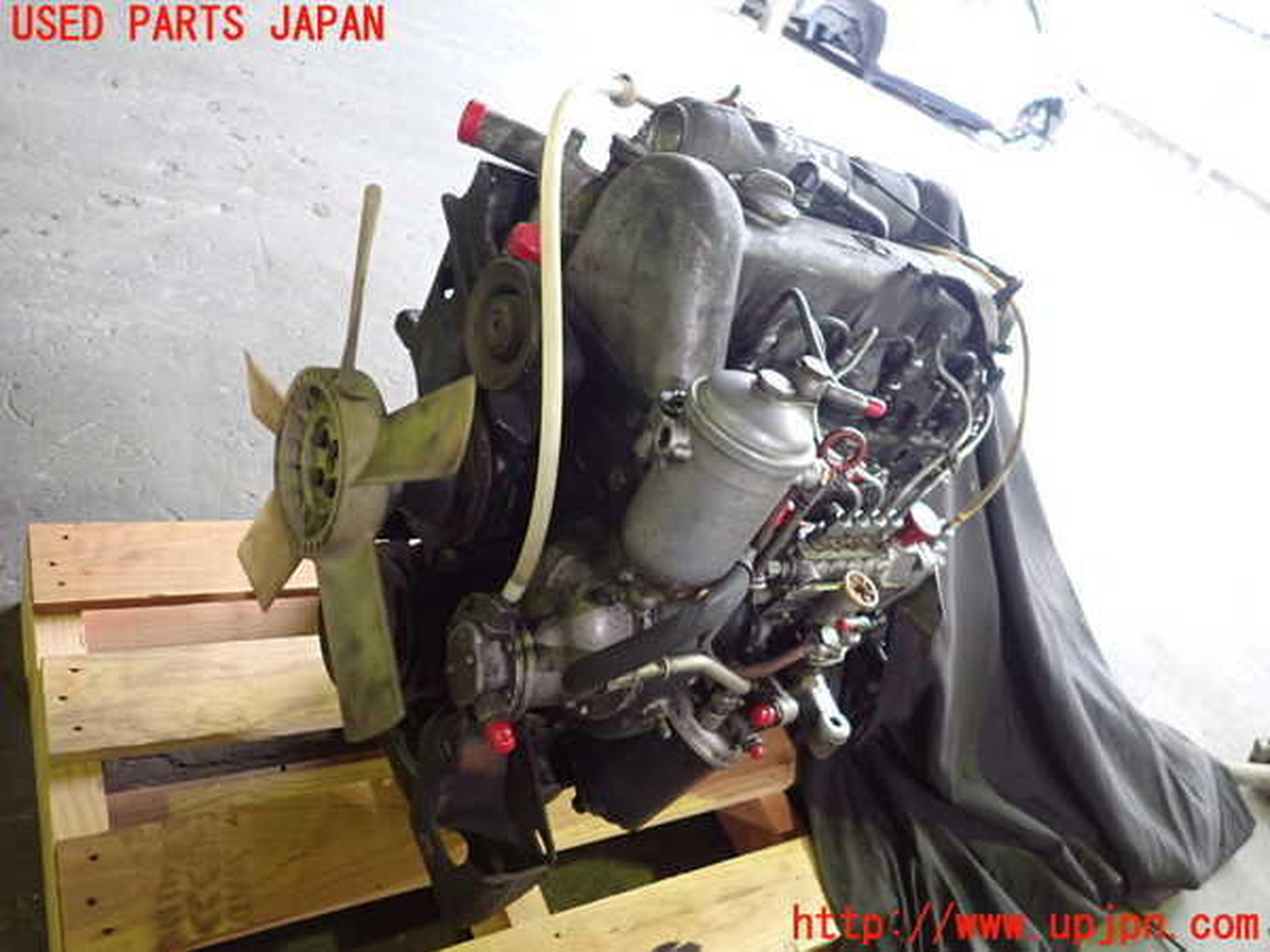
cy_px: 476
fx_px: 917
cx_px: 635
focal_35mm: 25
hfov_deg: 69.4
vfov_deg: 54.9
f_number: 2
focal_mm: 4.5
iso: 500
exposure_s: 1/30
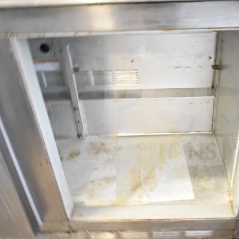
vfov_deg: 47.2
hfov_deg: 46.6
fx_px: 273
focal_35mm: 35
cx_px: 155
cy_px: 118
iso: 3600
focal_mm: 18
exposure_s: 1/30
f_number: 3.5
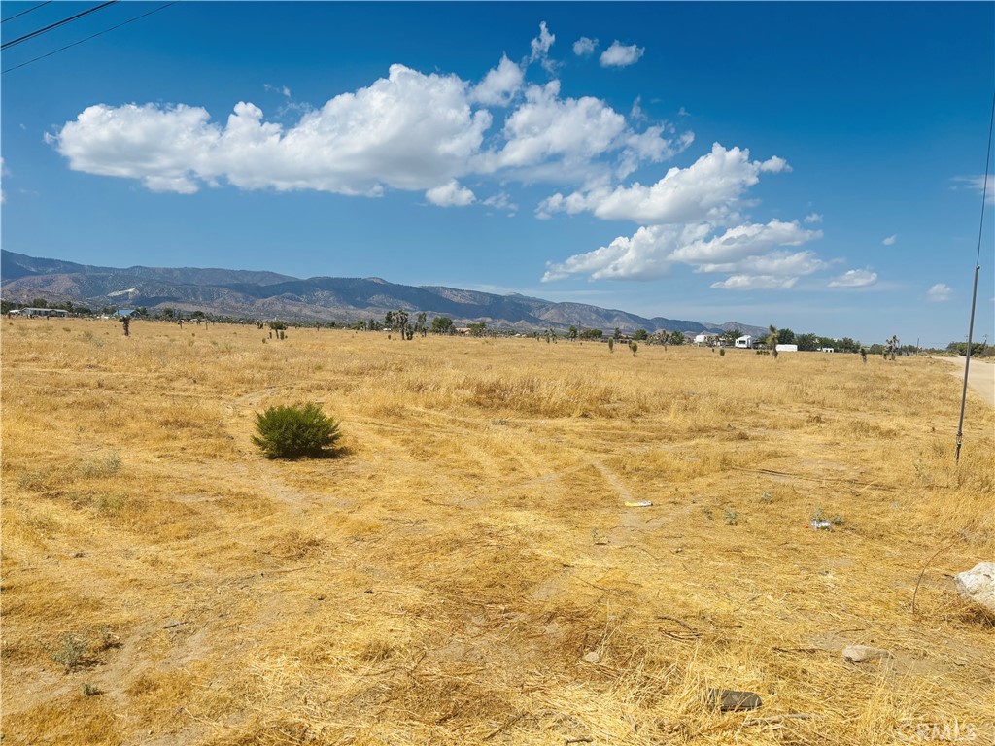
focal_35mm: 26
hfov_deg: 67.3
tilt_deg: -2.3
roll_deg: -1.3
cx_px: 498
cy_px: 373
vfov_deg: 53.1
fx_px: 747
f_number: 1.6
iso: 50
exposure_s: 1/6329
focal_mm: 5.96
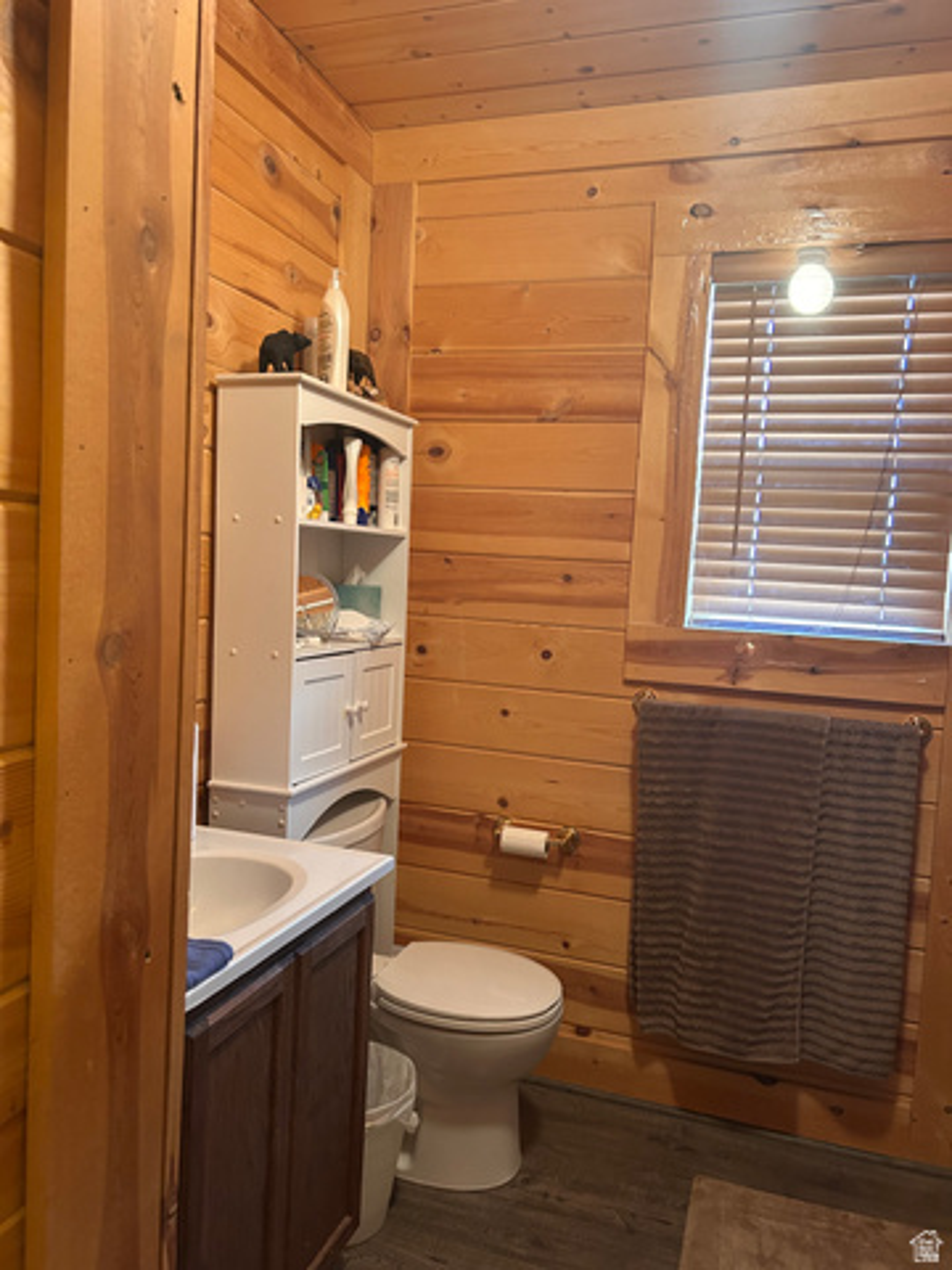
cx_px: 476
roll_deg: -2.5
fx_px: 953
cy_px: 635
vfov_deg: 67.3
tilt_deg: -3.8
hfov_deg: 53.1
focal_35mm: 26
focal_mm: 5.7
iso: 400
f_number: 1.5
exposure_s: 1/60
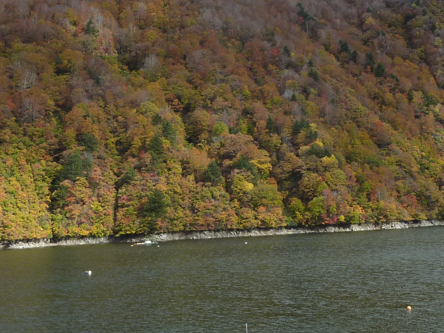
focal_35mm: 51
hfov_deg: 37.2
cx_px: 287
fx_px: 654
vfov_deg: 28.5
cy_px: 139
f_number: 4
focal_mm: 4.1
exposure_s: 1/400
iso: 125
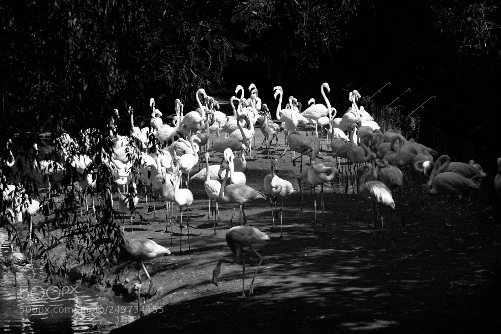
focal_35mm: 129
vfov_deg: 10.6
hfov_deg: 15.9
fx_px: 1796
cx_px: 250
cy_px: 167
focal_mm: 86
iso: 100
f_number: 4.5
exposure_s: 1/1000
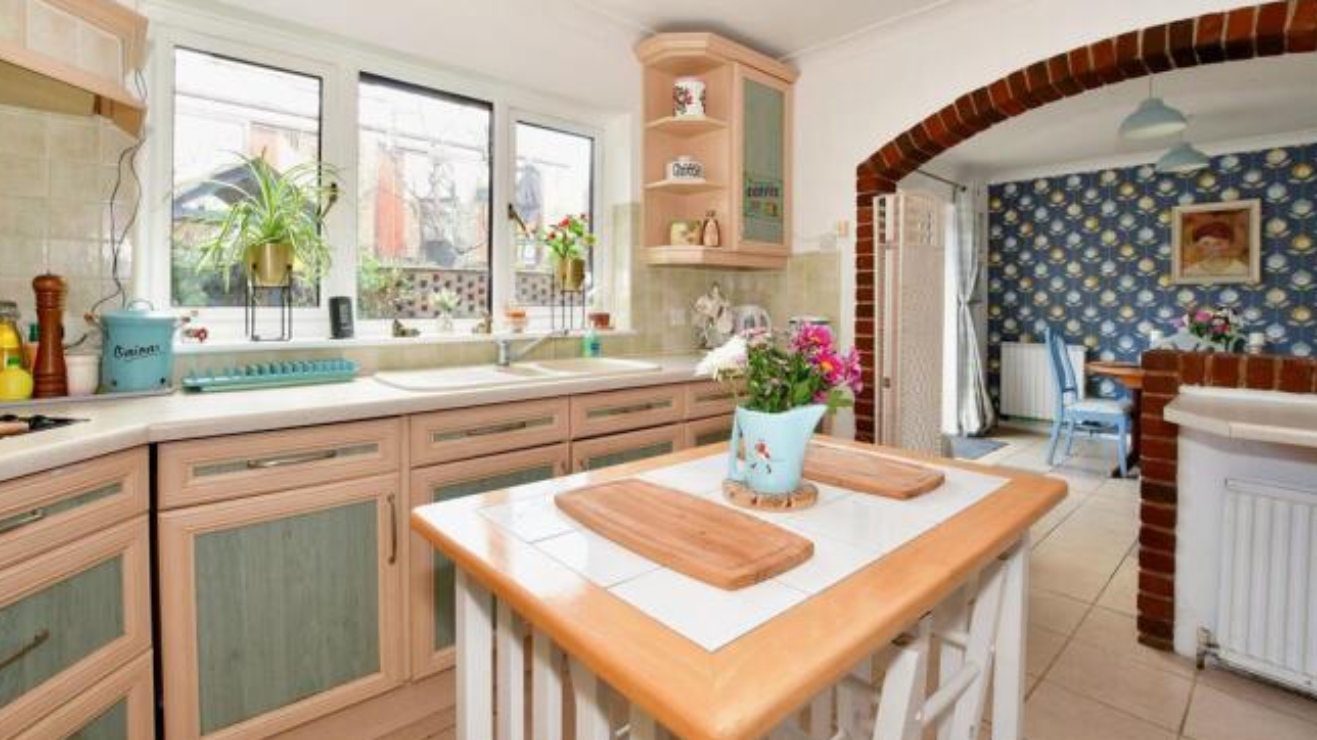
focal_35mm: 16
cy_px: 299
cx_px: 656
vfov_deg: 66.5
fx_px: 559
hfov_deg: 99.4
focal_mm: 10
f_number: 8
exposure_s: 1/8
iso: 400
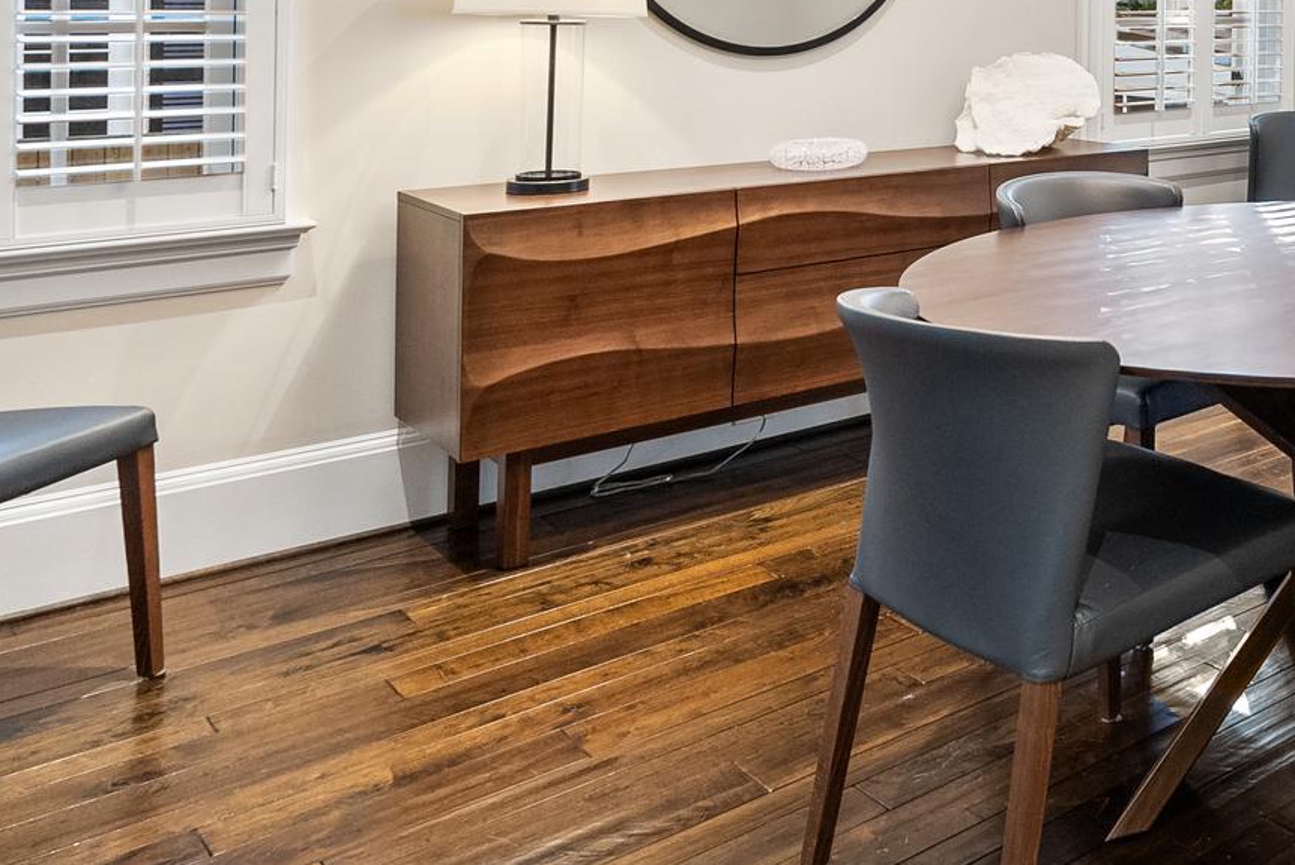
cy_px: 22
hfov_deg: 41.2
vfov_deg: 31.8
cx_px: 1367
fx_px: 1411
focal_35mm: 39
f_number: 4
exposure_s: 1/25
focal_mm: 16.5
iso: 800
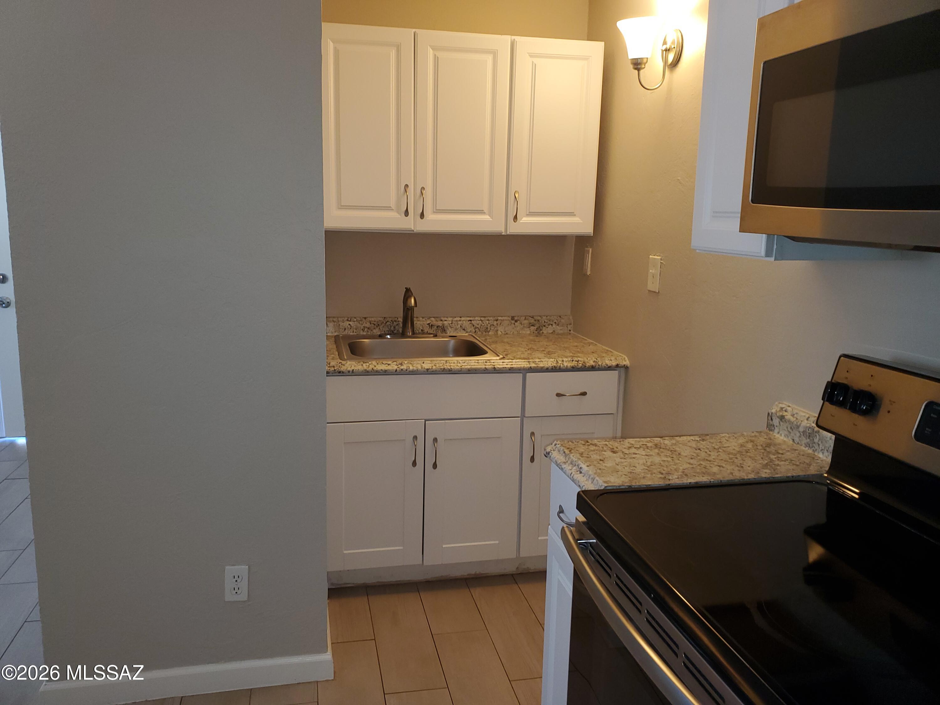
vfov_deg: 53.1
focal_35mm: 26
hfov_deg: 67.3
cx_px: 470
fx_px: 706
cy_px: 352
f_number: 2.4
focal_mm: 4.3
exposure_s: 1/24
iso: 100
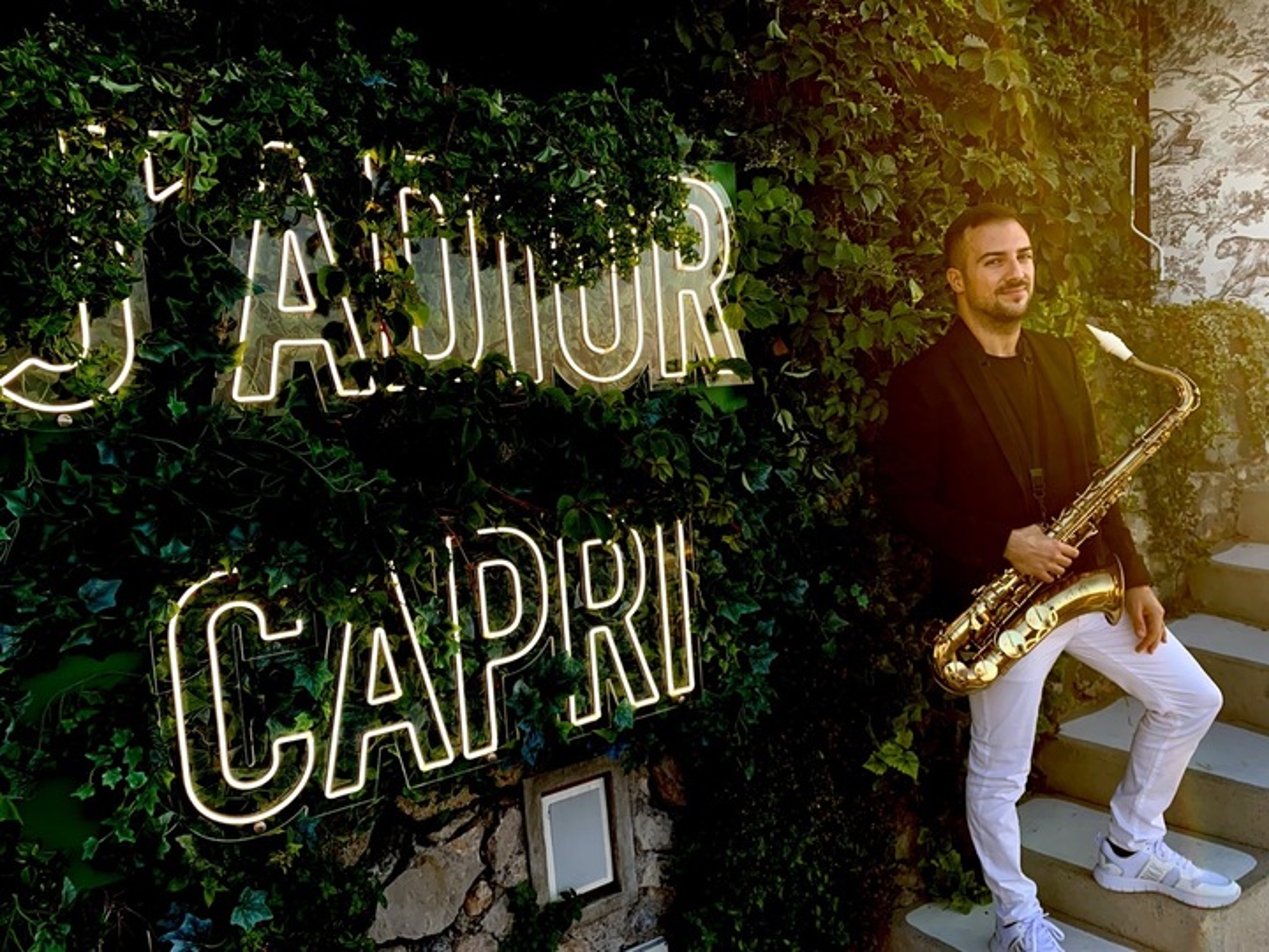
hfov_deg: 67.3
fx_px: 953
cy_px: 476
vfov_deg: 53.1
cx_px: 634
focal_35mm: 26
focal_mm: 4.25
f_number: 1.8
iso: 25
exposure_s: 1/122
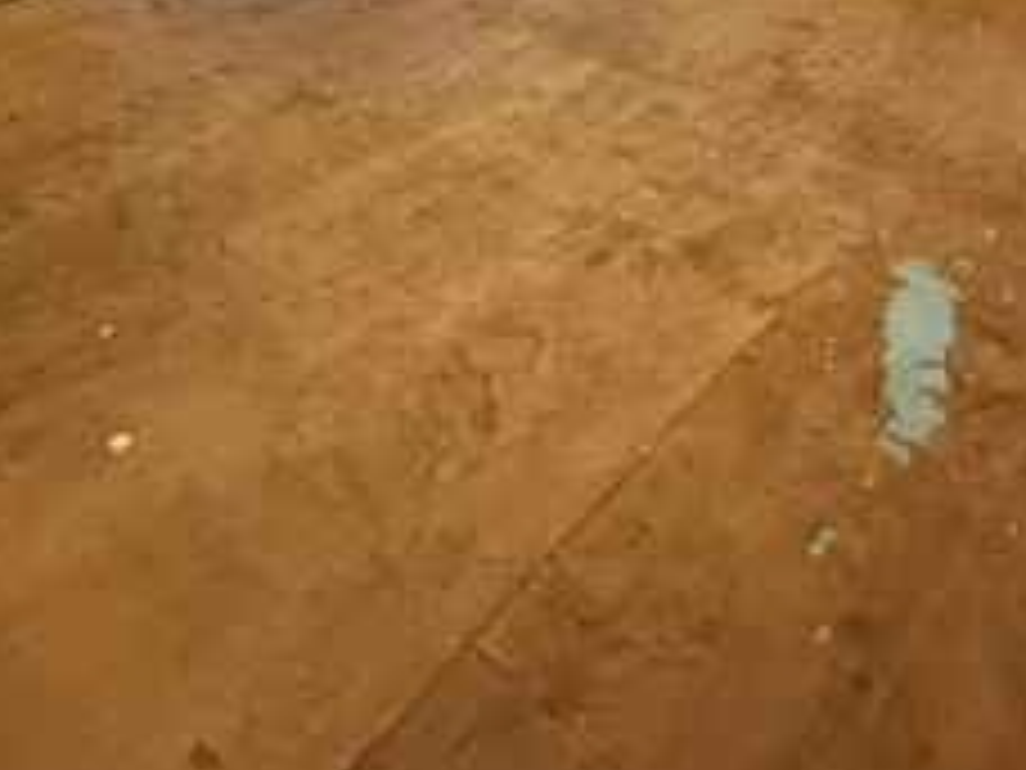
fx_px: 1215
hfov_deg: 45.8
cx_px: 538
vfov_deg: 26.8
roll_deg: +0.5
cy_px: -338
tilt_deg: -9.4
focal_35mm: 41
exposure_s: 1/60
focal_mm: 2.22
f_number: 2.2
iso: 800
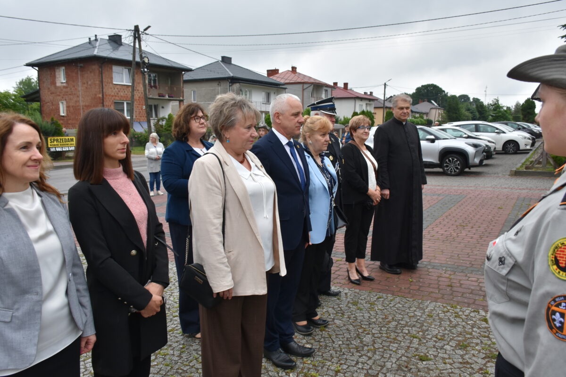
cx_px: 283
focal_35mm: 30
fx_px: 472
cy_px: 188
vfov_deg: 43.6
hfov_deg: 61.9
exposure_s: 1/250
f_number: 8
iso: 400
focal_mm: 20
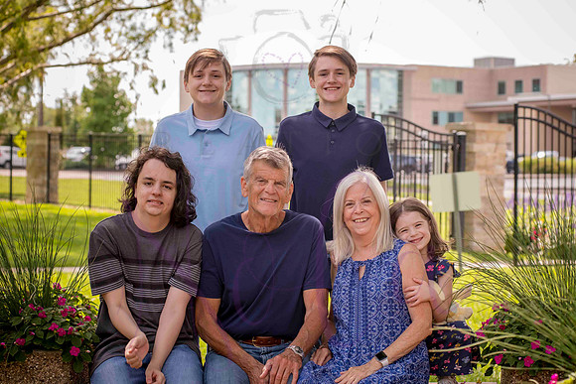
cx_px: 311
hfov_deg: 23.5
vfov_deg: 15.8
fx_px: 1382
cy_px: 177
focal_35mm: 86
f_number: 6.3
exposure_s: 1/320
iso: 400
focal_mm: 80
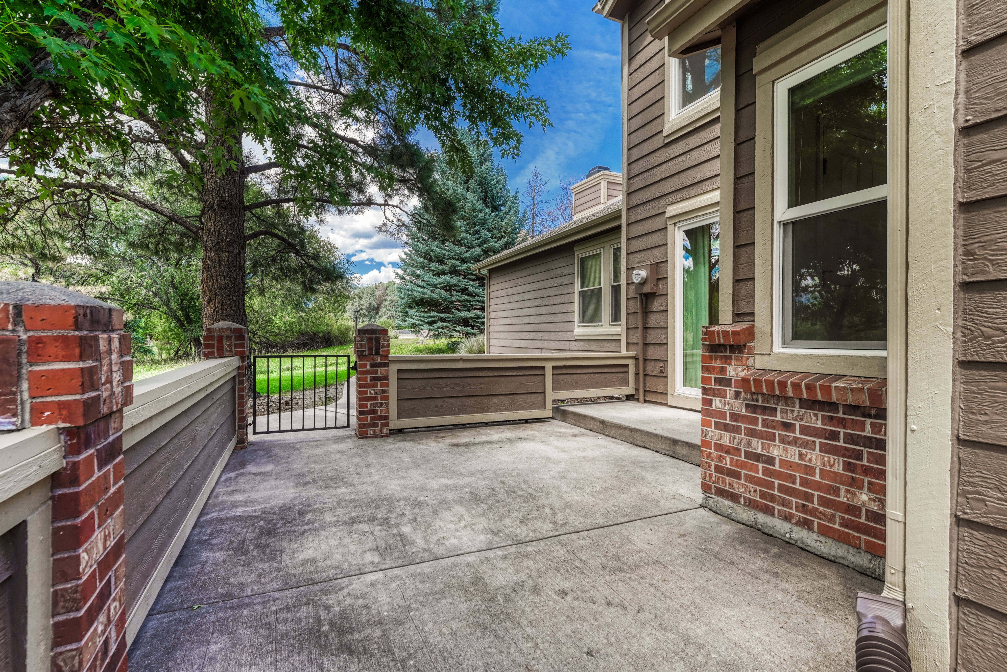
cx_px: 504
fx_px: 448
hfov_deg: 96.7
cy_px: 336
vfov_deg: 73.7
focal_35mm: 16
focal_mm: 16
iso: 400
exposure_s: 1/40
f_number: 8
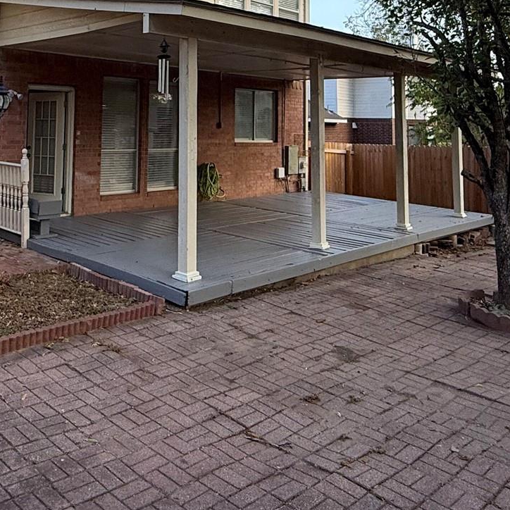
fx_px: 583
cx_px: 189
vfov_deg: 44.1
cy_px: 77
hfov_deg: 46.8
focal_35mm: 35
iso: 64
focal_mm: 2.22
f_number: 2.2
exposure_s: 1/306
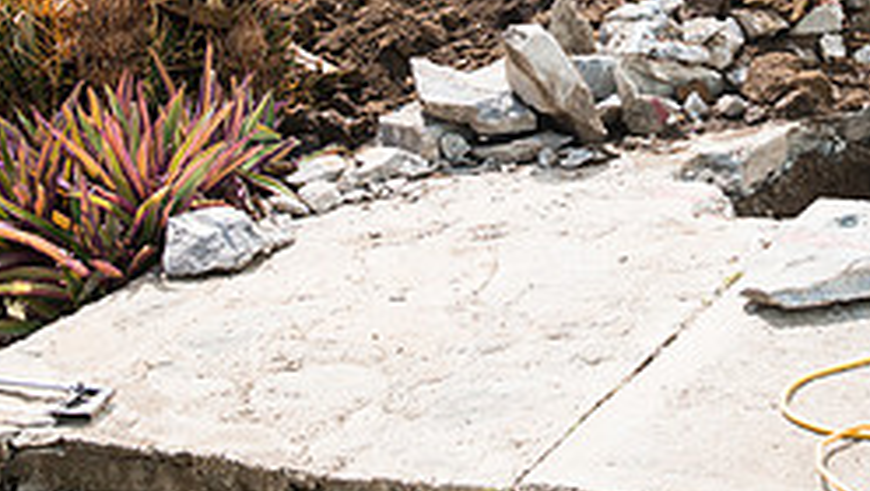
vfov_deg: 12.8
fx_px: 2147
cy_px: -82
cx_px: 624
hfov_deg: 22.7
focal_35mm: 93
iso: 64
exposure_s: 1/125
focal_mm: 38
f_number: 6.3
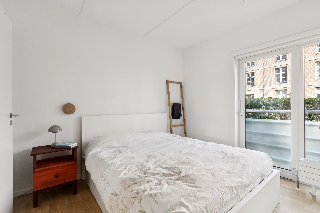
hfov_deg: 95.0
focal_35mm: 16
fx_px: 147
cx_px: 160
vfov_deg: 72.1
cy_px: 106
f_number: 7.1
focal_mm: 11
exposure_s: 1/80
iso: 250
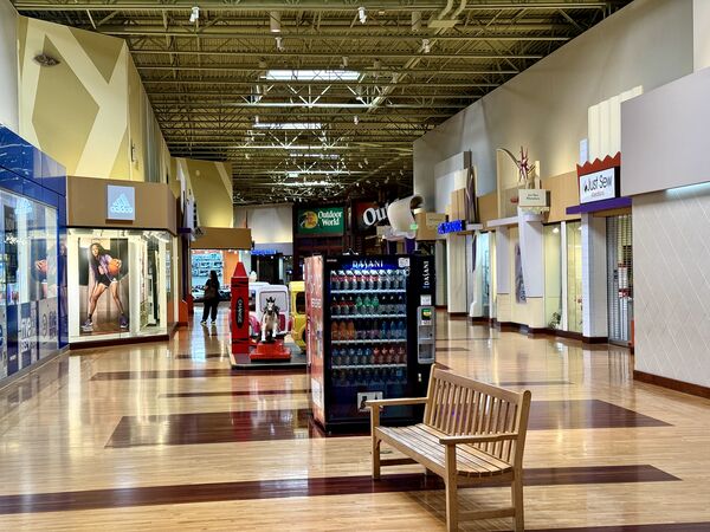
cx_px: 355
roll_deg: +0.3
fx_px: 985
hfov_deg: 39.7
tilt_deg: -0.5
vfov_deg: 30.3
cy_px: 266
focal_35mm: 48
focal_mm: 6.86
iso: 125
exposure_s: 1/60
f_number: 1.78
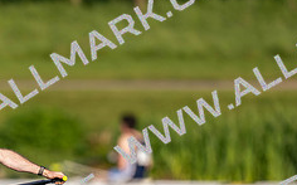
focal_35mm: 1504
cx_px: 23
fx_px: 12162
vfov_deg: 0.9
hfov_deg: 1.4
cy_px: 186
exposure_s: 1/2500
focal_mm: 600
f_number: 4
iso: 220
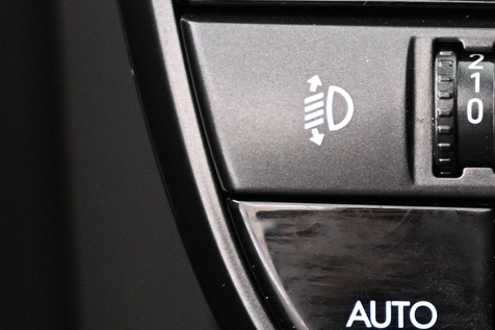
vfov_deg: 10.7
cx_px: 689
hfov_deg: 15.1
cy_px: 200
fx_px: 1755
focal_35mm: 128
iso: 1600
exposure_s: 1/10
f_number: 4.2
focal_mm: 25
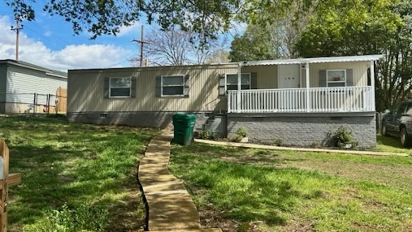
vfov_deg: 35.6
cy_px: 98
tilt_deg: +1.2
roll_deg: -0.8
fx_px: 361
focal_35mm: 33
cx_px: 201
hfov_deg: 59.5
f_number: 1.78
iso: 80
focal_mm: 6.86
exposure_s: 1/2591
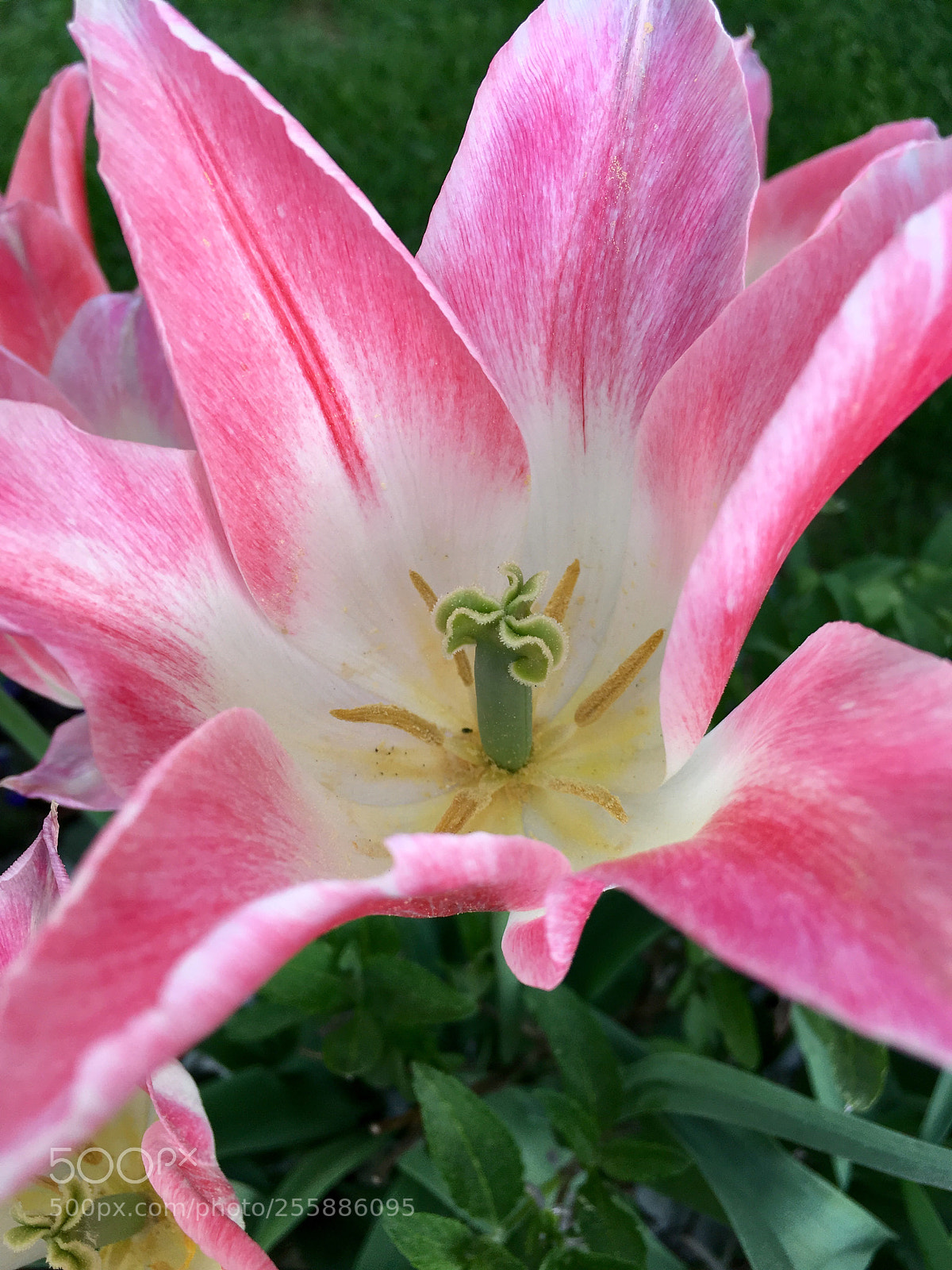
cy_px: 635
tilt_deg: -57.8
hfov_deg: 48.2
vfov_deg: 61.7
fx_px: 1063
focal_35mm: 29
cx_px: 476
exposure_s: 1/197
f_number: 2.2
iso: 25
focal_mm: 4.15
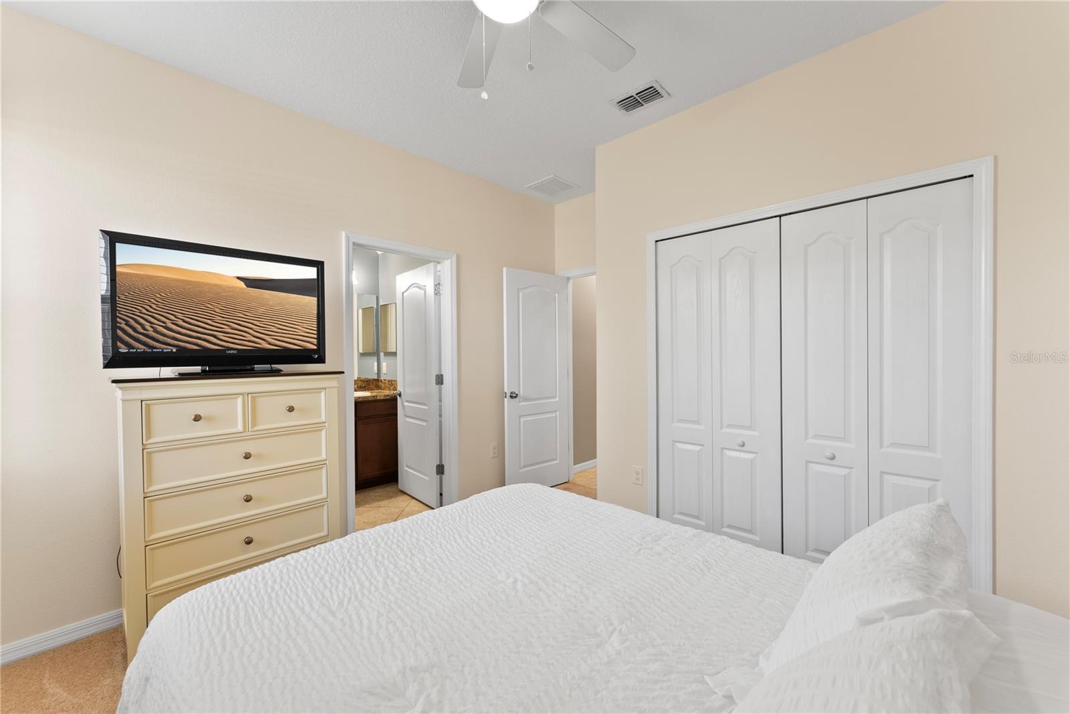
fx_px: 416
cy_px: 357
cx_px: 535
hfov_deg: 104.2
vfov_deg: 81.3
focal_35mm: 14
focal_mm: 14
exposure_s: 1/3
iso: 250
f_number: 7.1
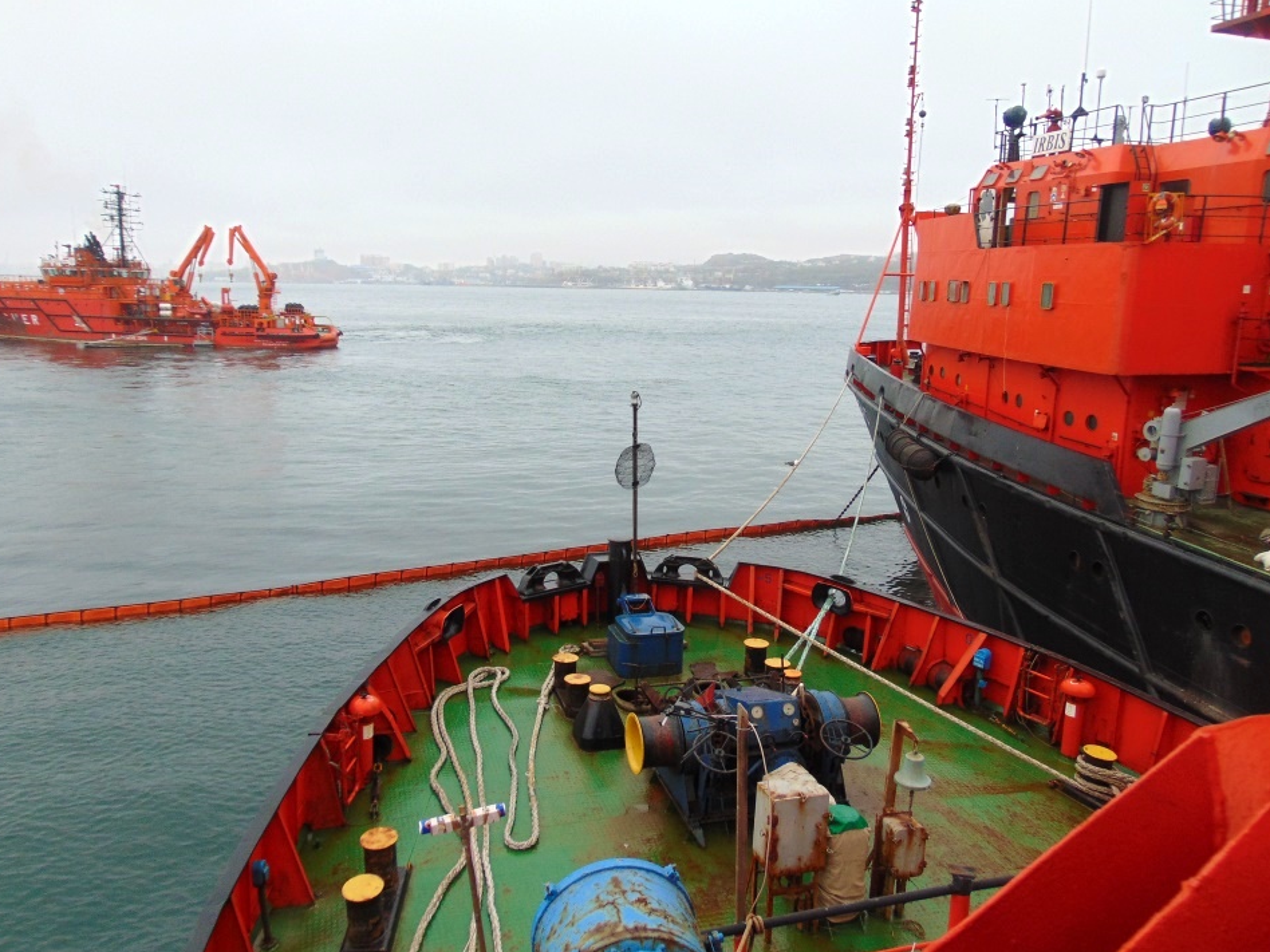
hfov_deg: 65.3
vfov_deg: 51.4
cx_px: 604
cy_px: 470
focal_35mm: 27
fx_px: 991
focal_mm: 4.5
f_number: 3
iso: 80
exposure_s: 1/250
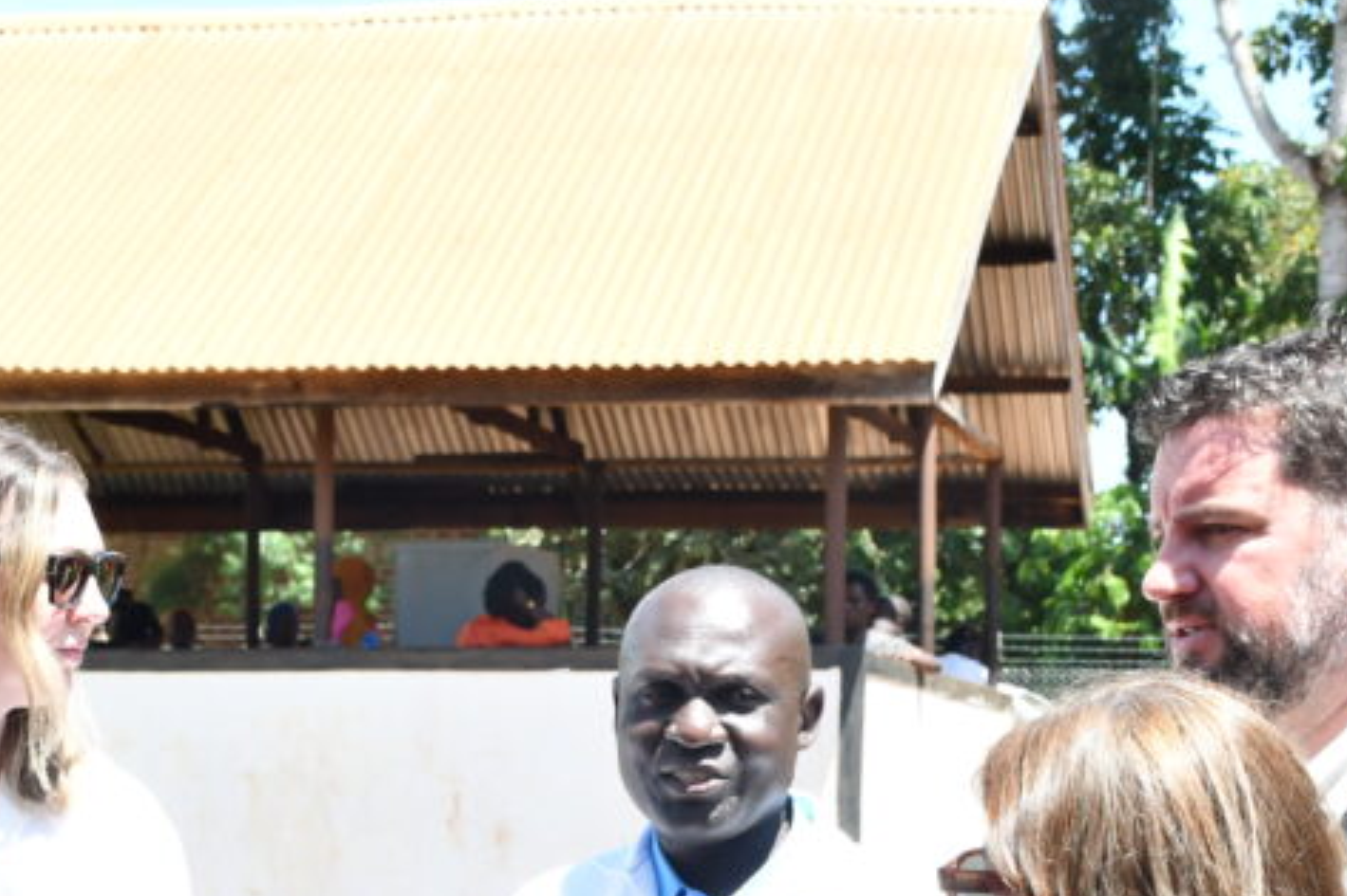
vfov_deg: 12.9
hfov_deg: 19.6
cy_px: 949
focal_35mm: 104
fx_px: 3890
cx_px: 524
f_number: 8
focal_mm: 32
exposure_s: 1/250
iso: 400
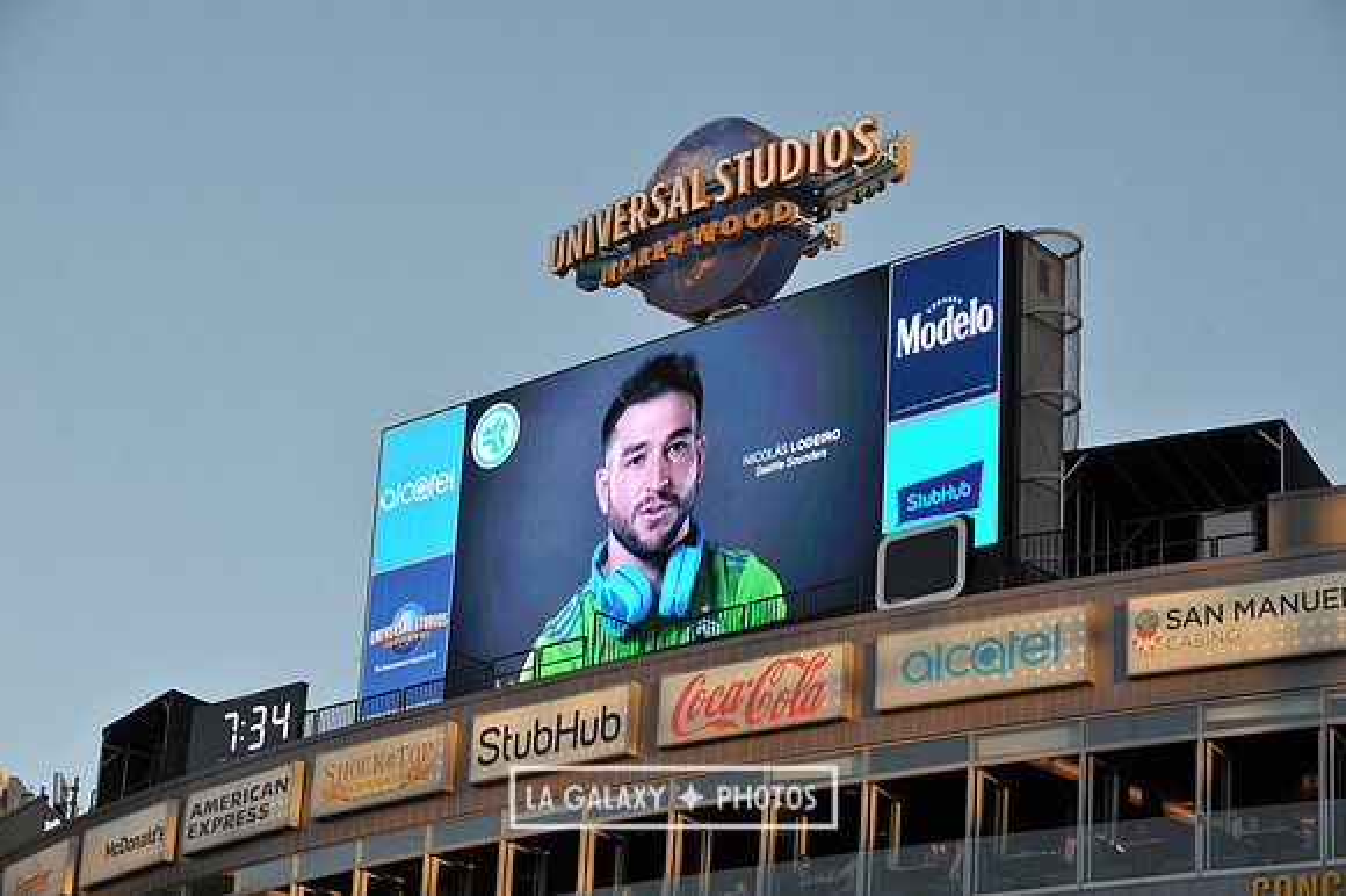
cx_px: 673
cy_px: 448
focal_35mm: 86
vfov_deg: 15.9
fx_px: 3213
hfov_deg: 23.7
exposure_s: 1/200
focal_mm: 86
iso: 200
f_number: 7.1
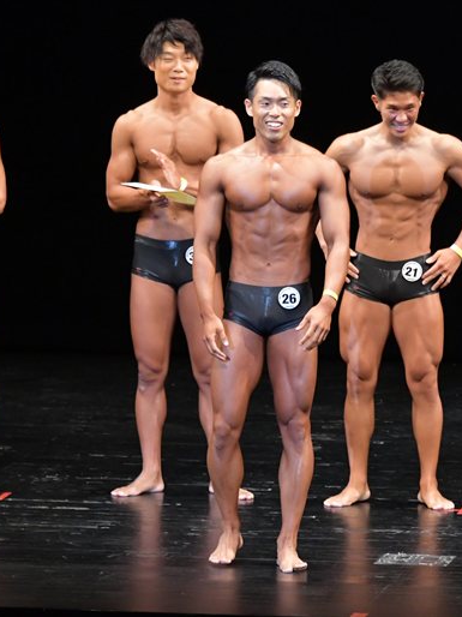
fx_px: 6198
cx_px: 316
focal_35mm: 348
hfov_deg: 4.3
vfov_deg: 5.7
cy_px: 308
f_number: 5.6
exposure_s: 1/400
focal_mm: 160
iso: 4000
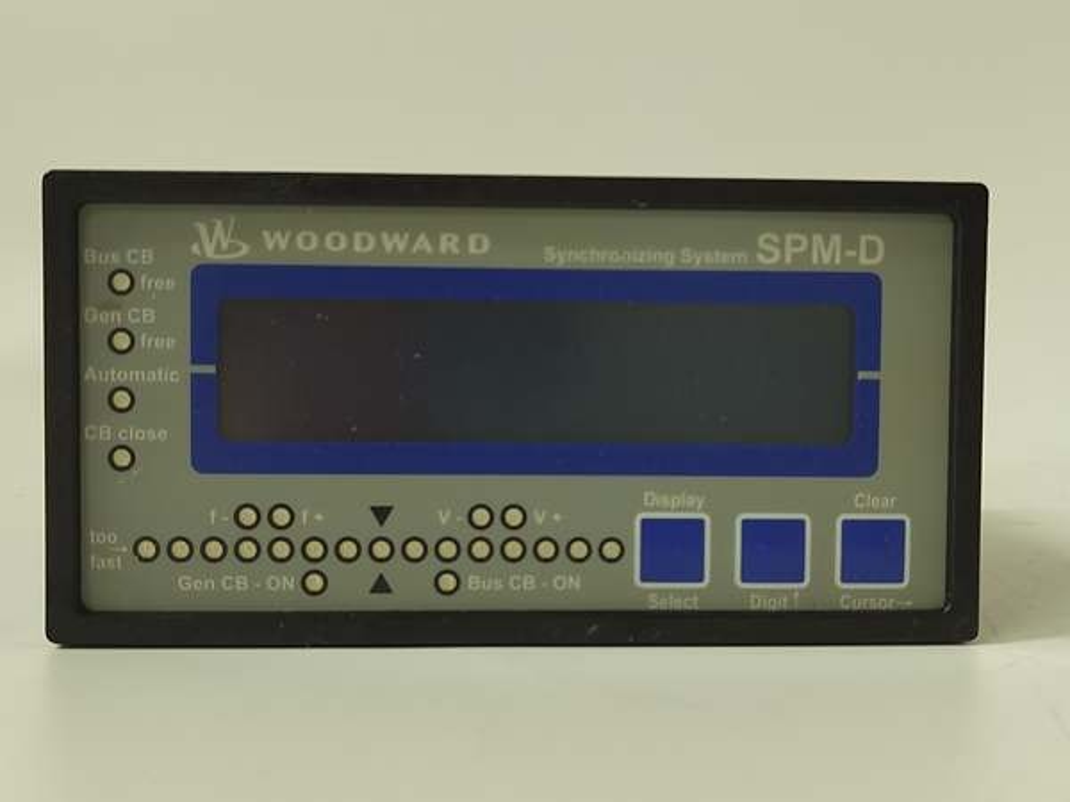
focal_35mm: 46
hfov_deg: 41.2
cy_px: 401
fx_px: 1422
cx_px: 535
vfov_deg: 31.5
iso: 2306
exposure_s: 1/100
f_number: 1.9
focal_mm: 5.52
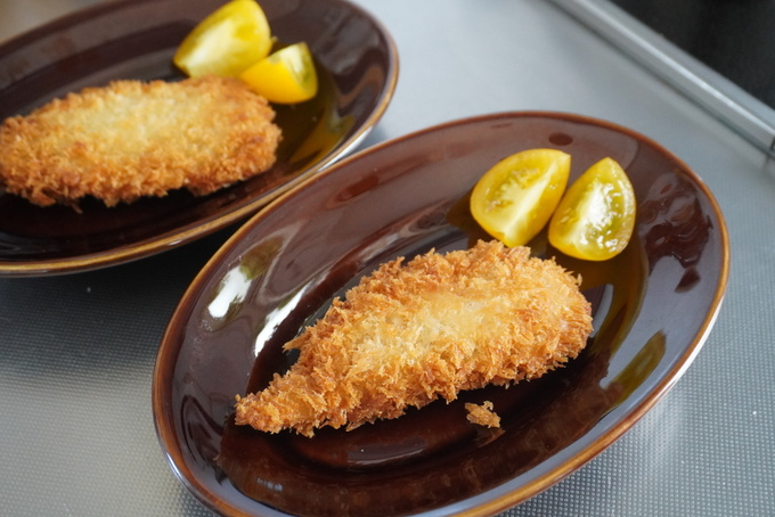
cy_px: 258
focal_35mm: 45
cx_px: 388
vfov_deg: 29.9
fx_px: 969
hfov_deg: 43.6
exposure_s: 1/50
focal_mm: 30
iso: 3200
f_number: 5.6
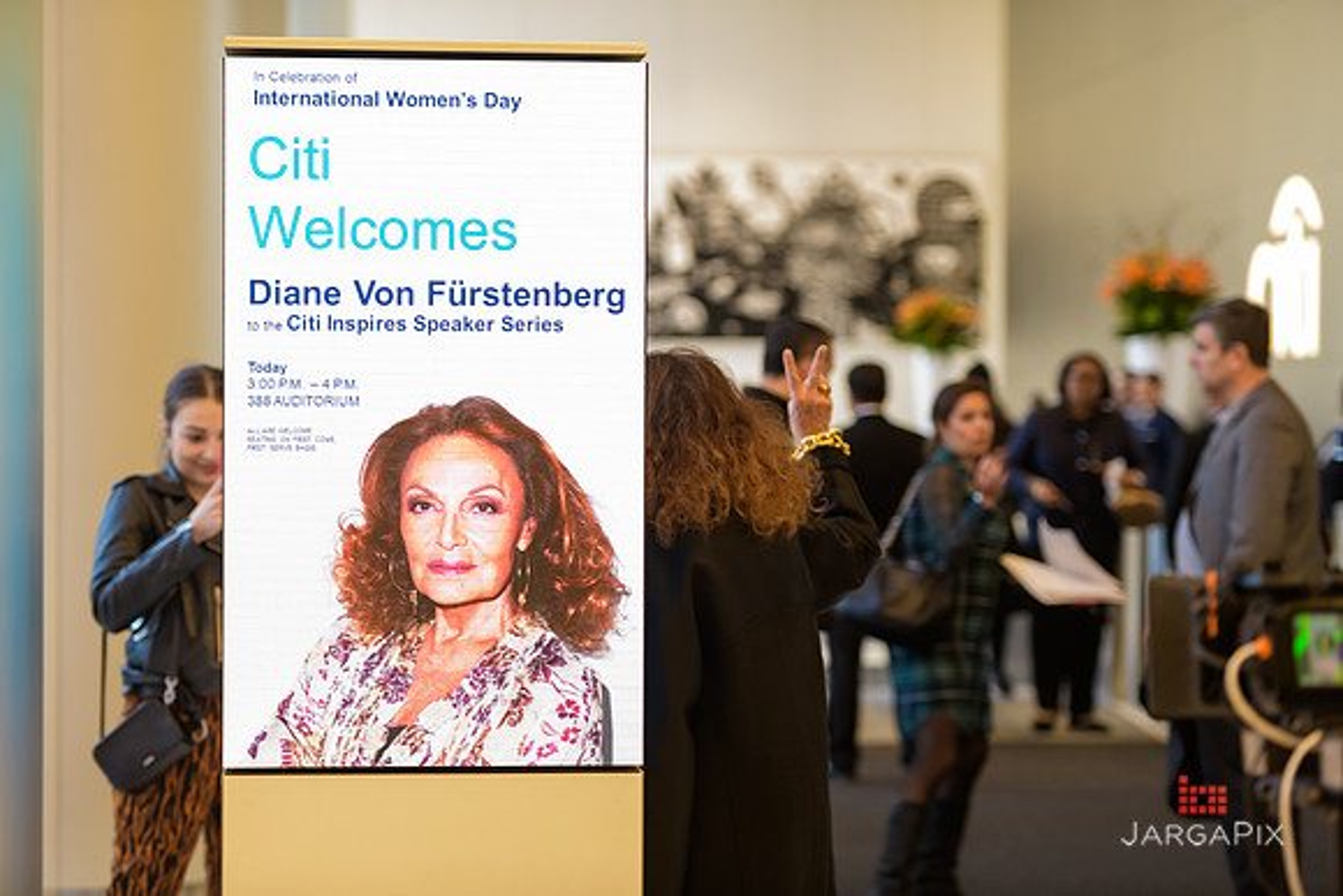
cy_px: 448
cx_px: 672
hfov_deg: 20.4
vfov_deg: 13.7
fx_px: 3731
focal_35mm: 100
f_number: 3.2
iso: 1250
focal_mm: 100
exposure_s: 1/125
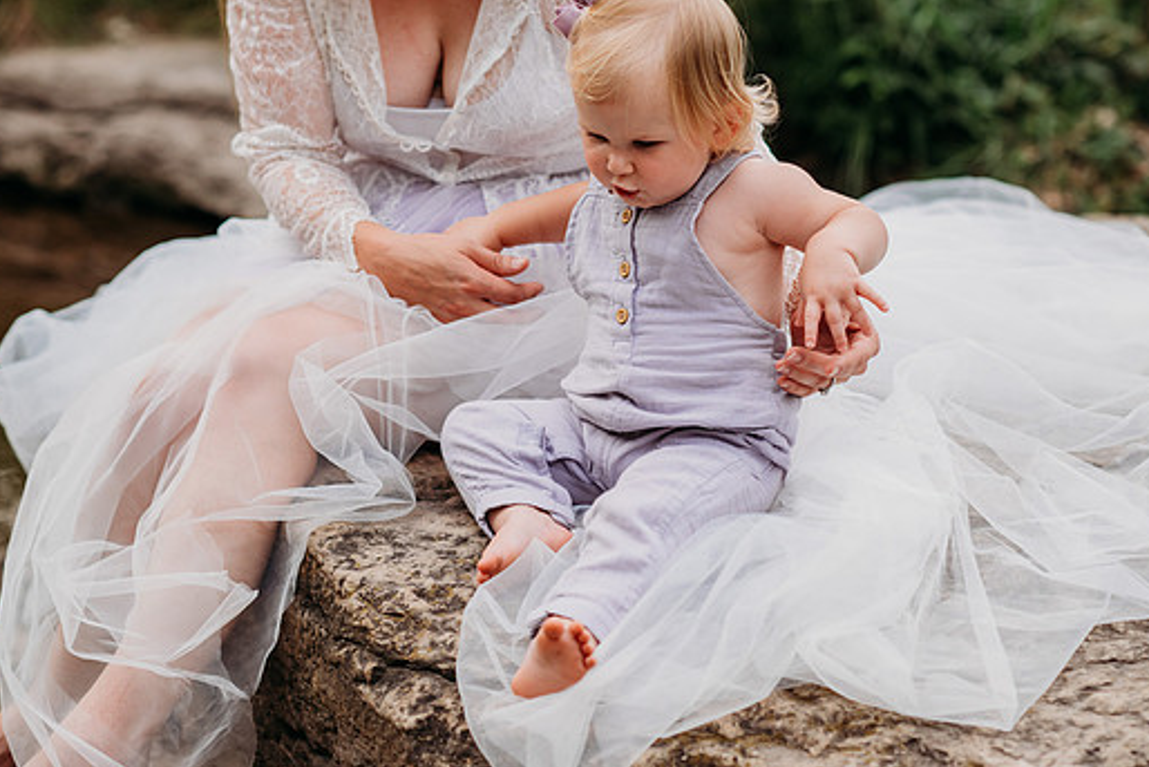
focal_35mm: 96
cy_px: 377
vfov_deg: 14.3
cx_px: 597
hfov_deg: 21.2
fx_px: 3065
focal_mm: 85
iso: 500
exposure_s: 1/1600
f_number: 2.8
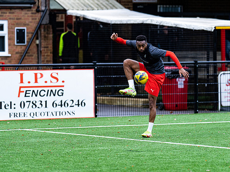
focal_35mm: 252
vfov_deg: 5.9
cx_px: 143
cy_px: 94
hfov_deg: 7.8
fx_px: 1677
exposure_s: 1/2000
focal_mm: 135
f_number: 1.8
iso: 800
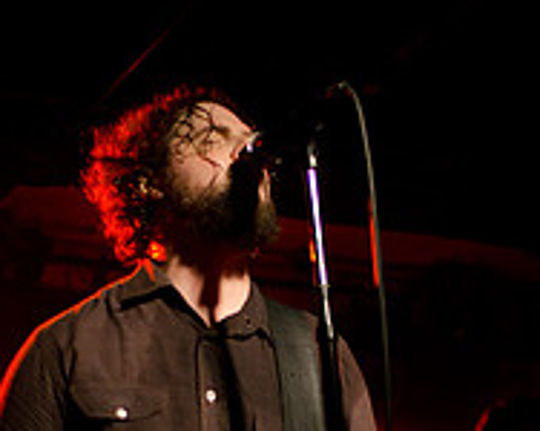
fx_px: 1612
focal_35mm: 101
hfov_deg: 19.0
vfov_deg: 15.0
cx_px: 207
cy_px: 422
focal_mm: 30
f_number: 1.8
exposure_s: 1/200
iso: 1600
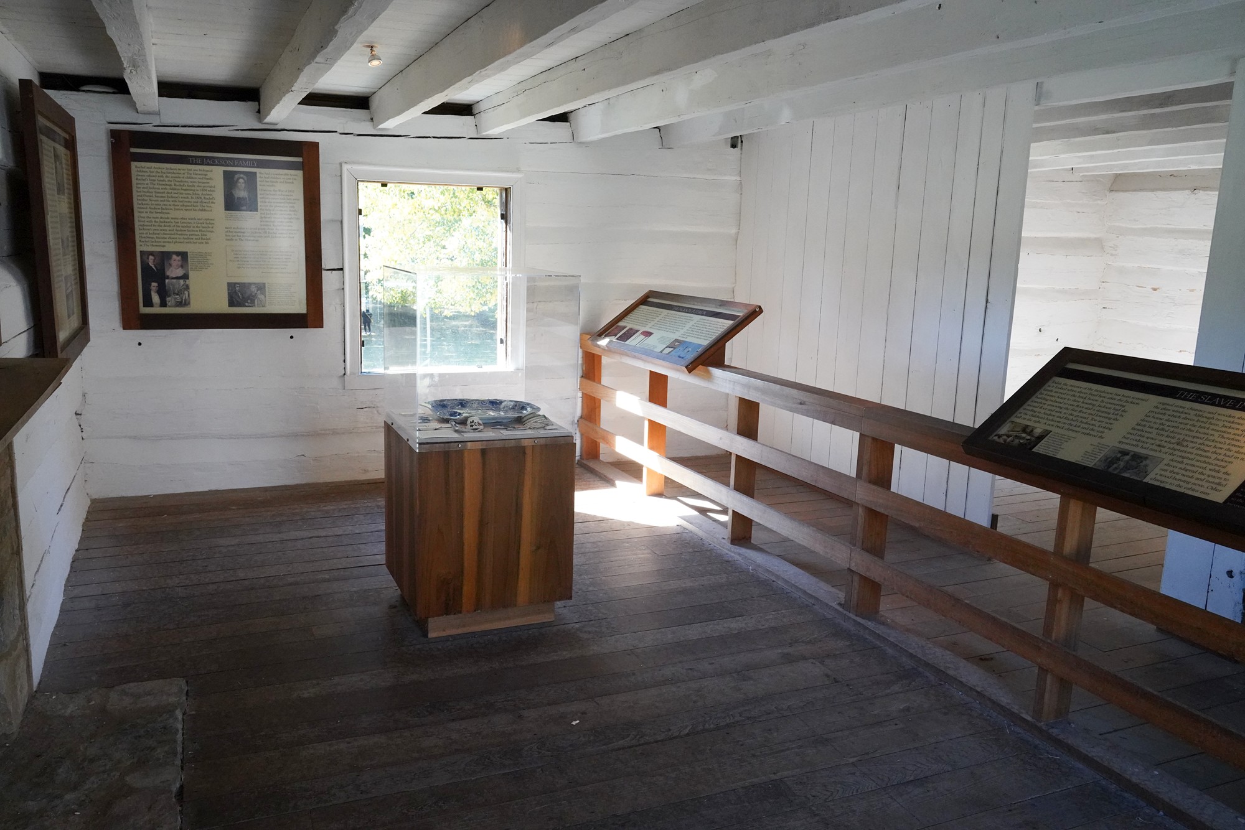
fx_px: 968
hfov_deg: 65.5
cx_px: 622
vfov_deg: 46.4
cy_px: 415
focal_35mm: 28
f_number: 10
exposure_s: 1/100
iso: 6400
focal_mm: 28
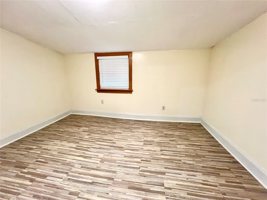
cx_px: 134
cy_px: 100
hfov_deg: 106.2
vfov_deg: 89.9
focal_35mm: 13
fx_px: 100
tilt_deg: -12.9
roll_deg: +0.3
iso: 250
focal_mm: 1.57
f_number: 1.8
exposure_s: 1/60
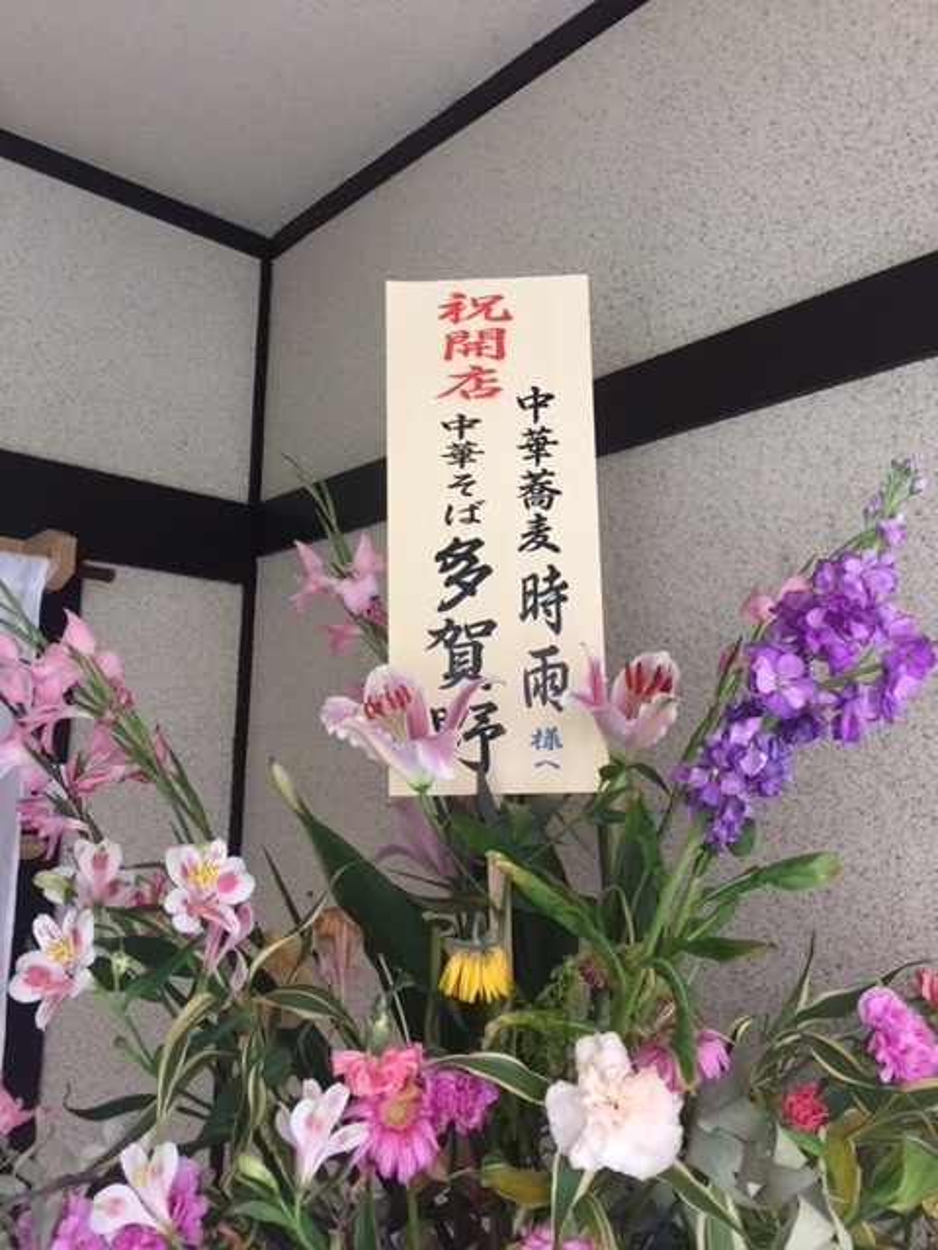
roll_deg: -1.7
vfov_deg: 61.7
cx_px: 469
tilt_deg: +10.1
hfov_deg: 48.2
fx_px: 1048
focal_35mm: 29
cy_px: 625
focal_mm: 4.15
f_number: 2.2
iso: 50
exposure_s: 1/30
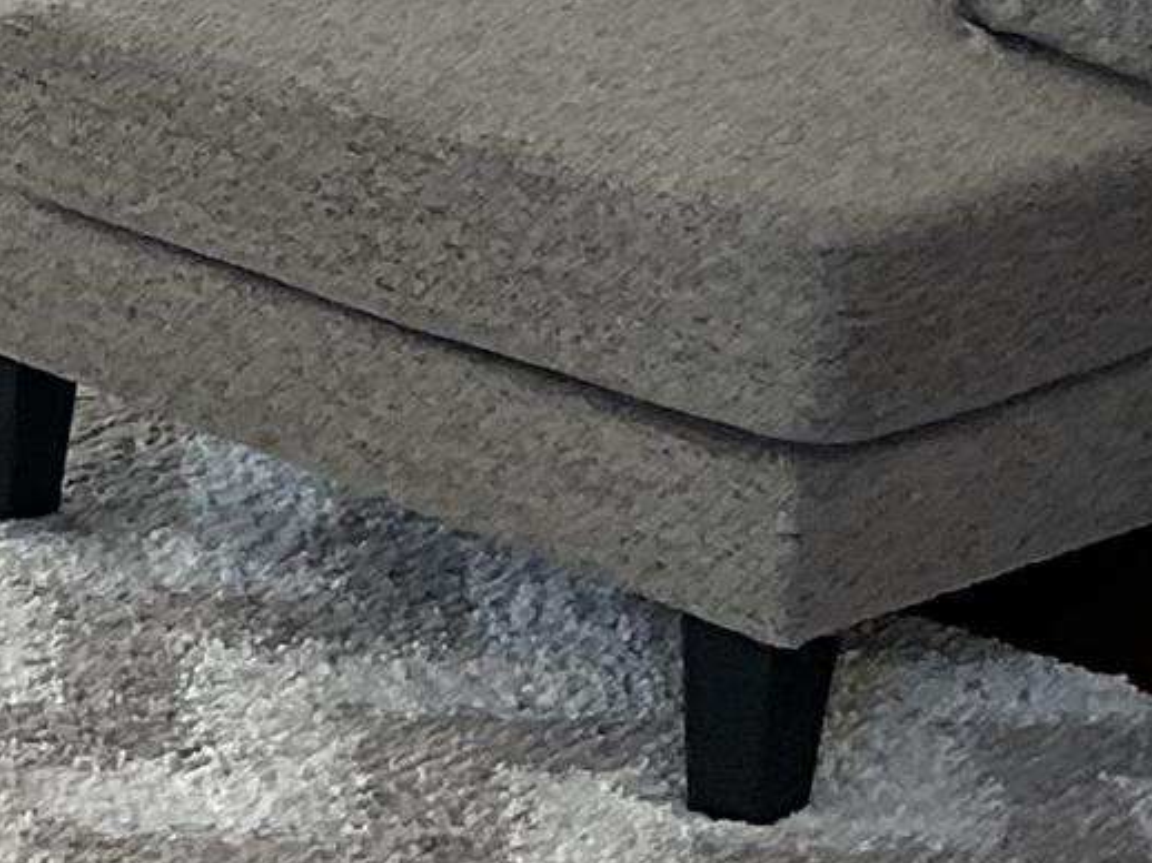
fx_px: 5721
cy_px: -500
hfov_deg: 10.7
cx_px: -1001
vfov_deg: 8.4
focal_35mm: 172
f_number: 1.8
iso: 25
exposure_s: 1/120
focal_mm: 3
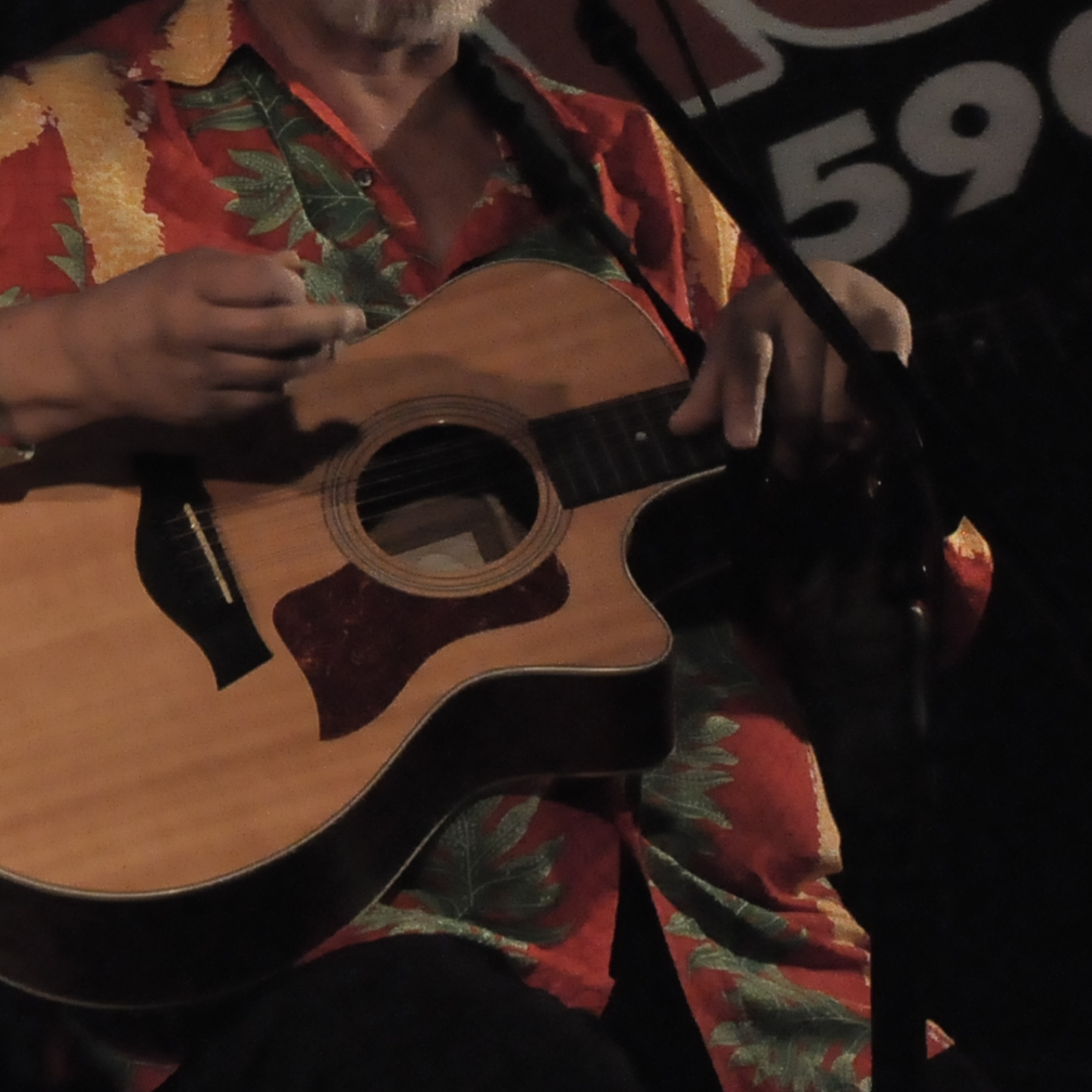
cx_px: -303
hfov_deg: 4.1
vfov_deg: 4.1
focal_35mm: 426
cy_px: 83
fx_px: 15217
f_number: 5.6
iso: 3200
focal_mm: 105
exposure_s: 1/200
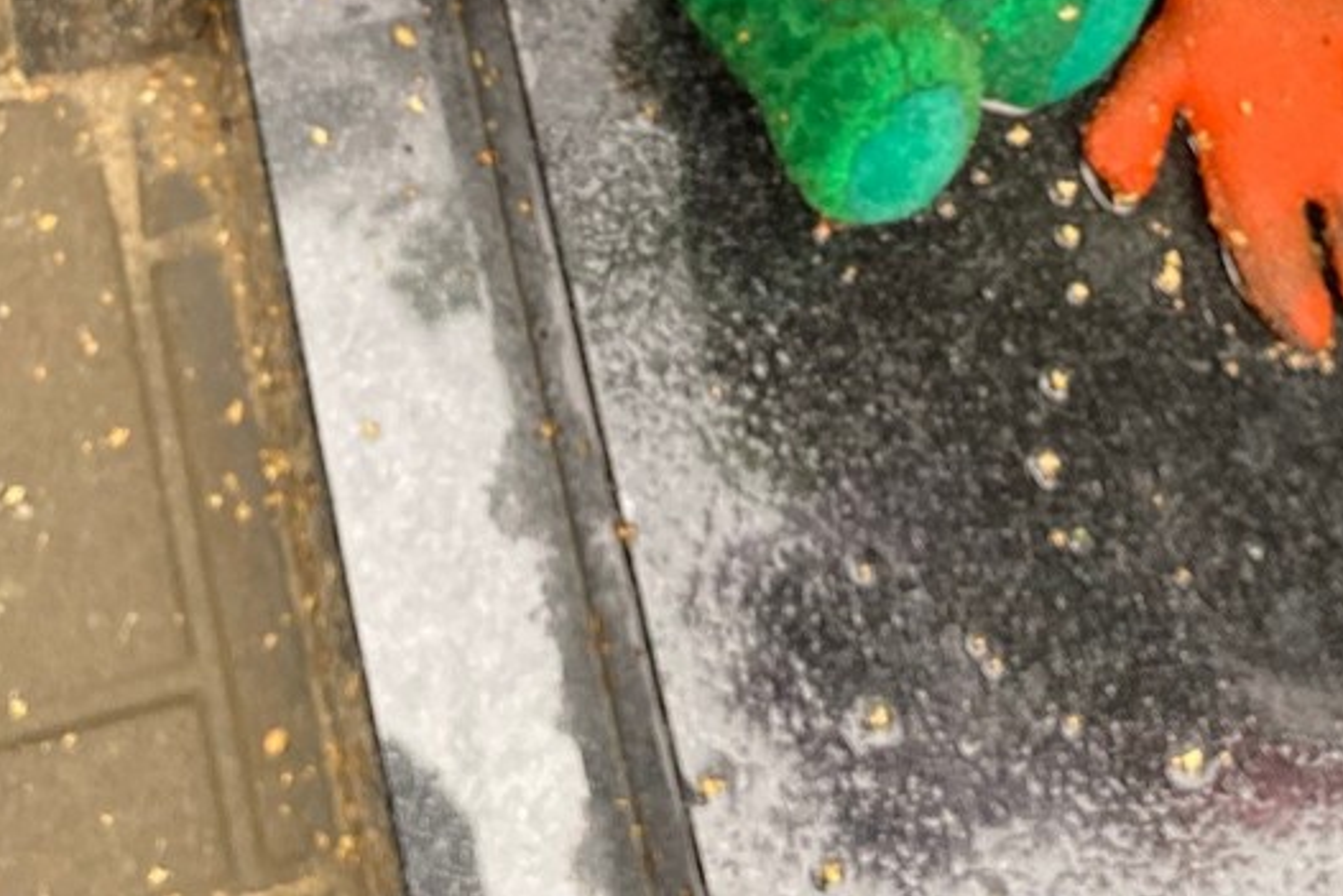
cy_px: -480
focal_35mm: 74
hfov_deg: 27.3
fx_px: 2761
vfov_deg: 16.6
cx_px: 666
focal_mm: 4.25
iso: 100
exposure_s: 1/121
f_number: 1.8
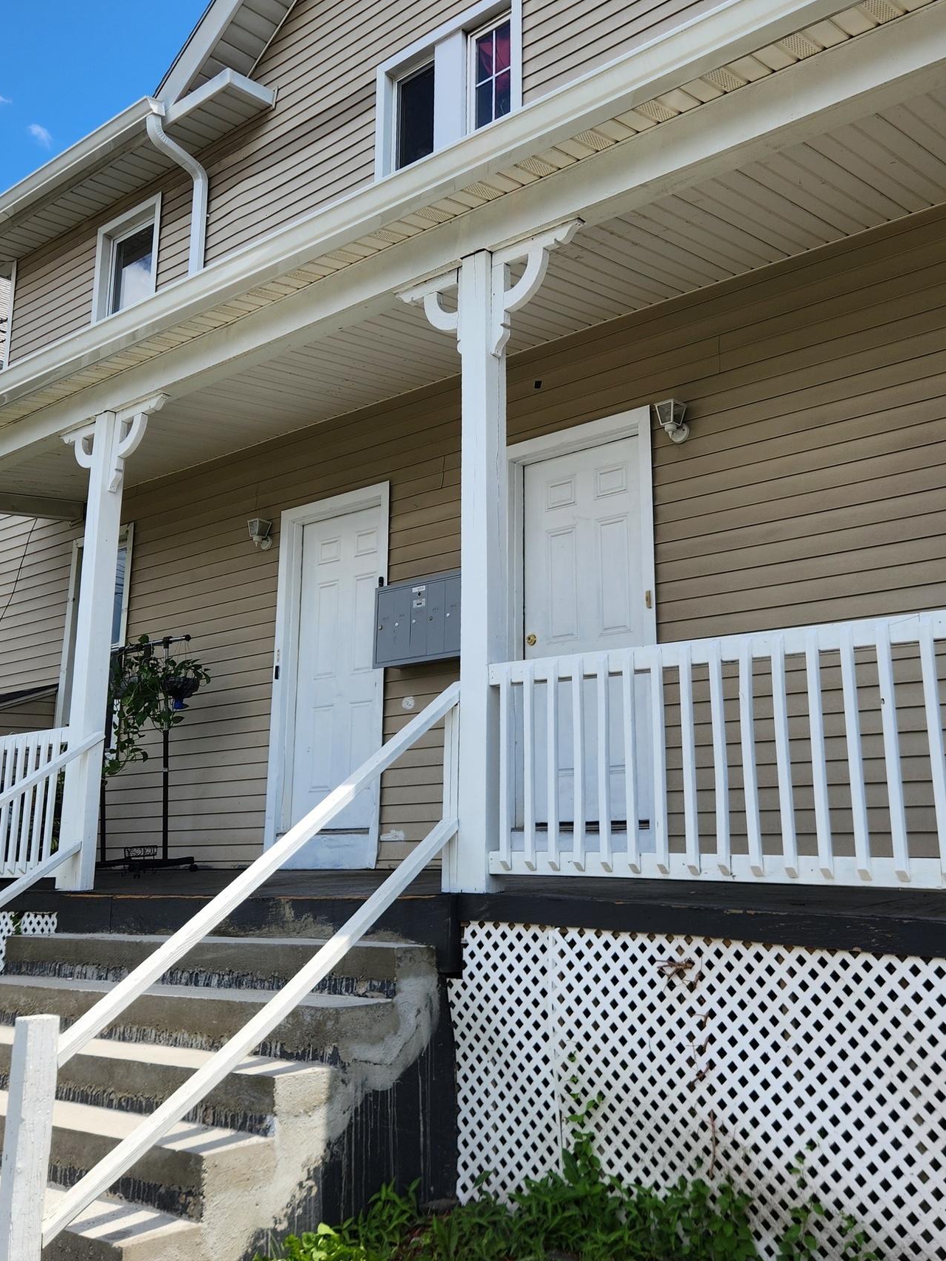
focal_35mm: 31
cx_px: 509
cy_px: 531
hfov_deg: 45.4
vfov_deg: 58.1
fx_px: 1129
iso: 20
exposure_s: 1/1365
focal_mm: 5.4
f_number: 1.8
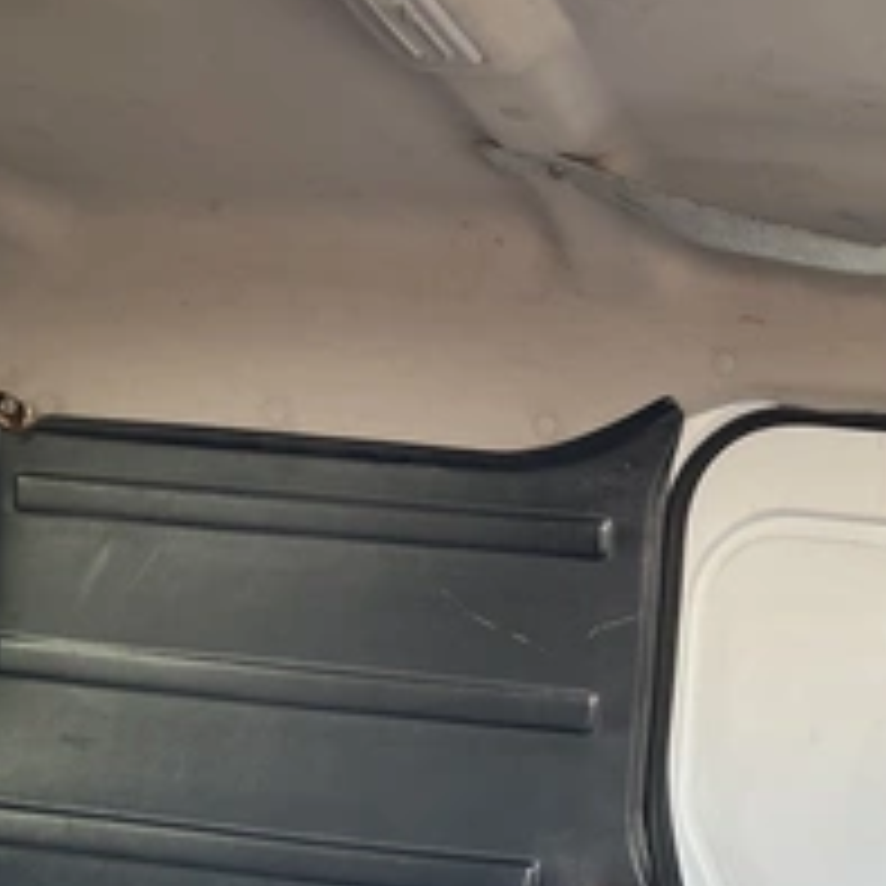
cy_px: 459
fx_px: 1506
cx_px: 882
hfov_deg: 30.5
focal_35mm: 52
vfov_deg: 32.8
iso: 32
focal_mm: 3
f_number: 1.8
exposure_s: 1/122
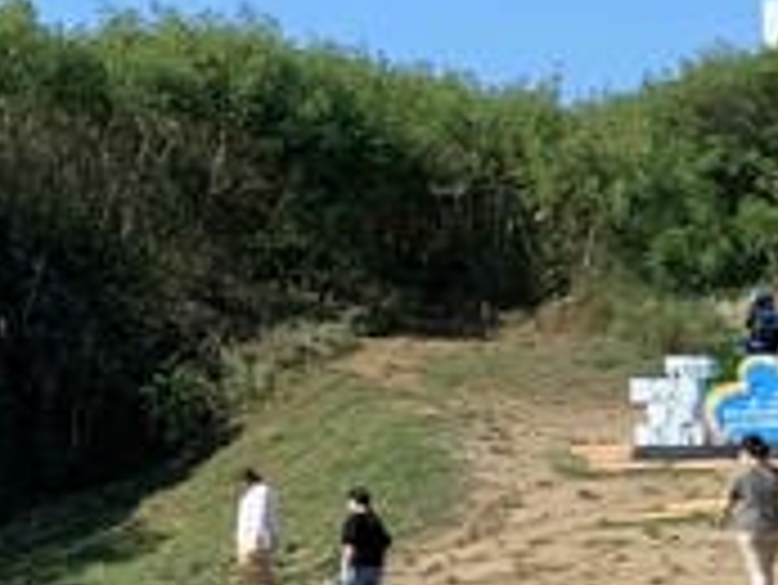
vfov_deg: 8.3
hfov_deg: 10.5
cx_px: -472
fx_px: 4048
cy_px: 310
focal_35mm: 180
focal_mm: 4.25
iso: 25
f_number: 1.8
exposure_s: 1/1718
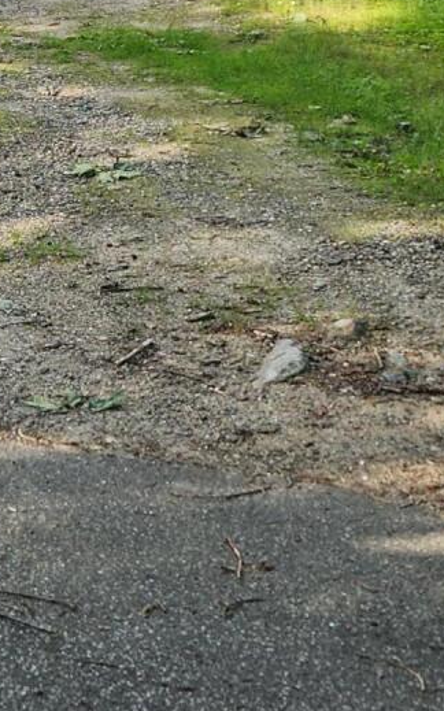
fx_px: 1821
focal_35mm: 94
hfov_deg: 13.9
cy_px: 34
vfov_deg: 21.5
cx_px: 218
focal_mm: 5.4
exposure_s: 1/333
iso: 20
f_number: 1.8
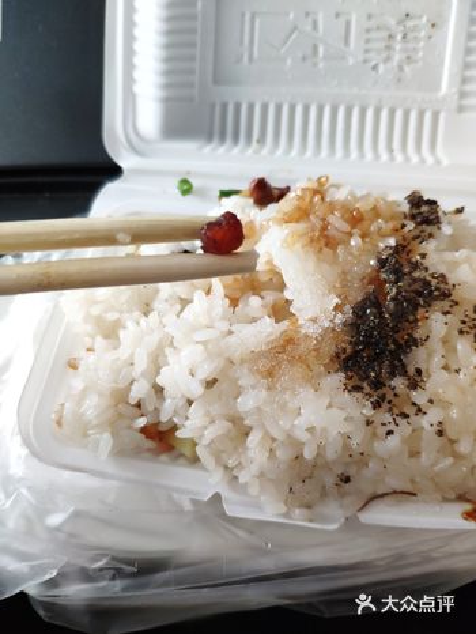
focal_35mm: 21
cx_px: 238
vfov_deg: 79.0
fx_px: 385
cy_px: 317
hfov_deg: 63.5
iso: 533
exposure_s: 1/100
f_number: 1.8
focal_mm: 4.22
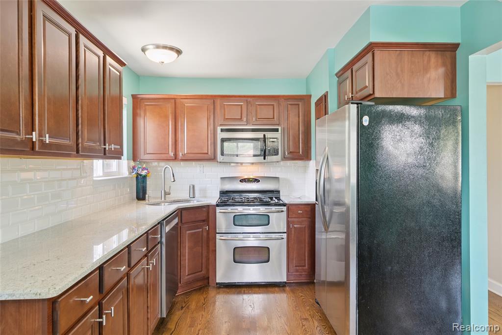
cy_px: 168
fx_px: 307
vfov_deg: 57.2
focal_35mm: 22
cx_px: 251
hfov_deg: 78.6
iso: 500
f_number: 8
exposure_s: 1/20
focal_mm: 15
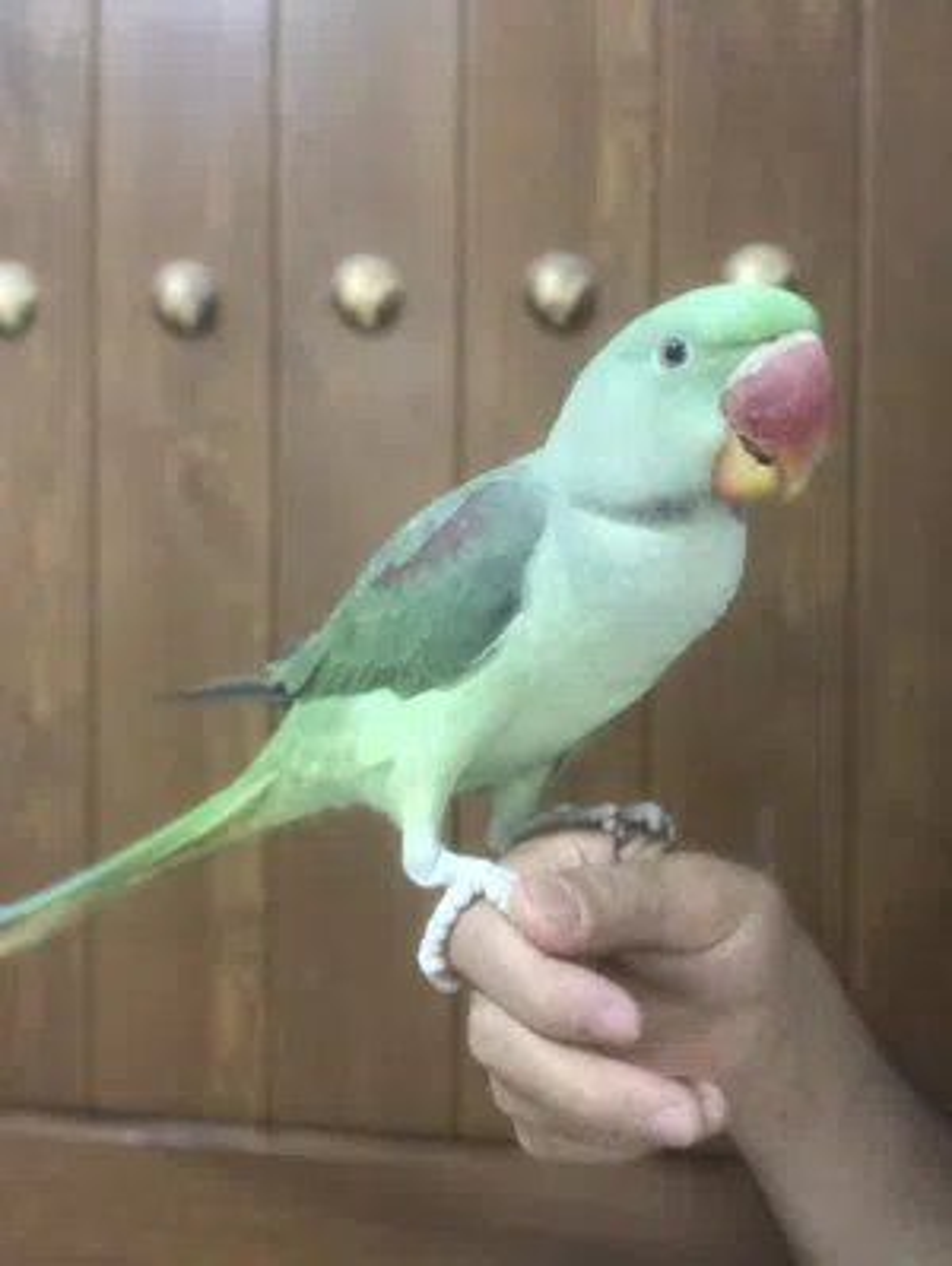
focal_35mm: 32
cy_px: 633
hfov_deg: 44.2
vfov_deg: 56.8
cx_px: 476
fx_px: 1172
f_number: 2.2
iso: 200
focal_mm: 2.87
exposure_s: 1/15
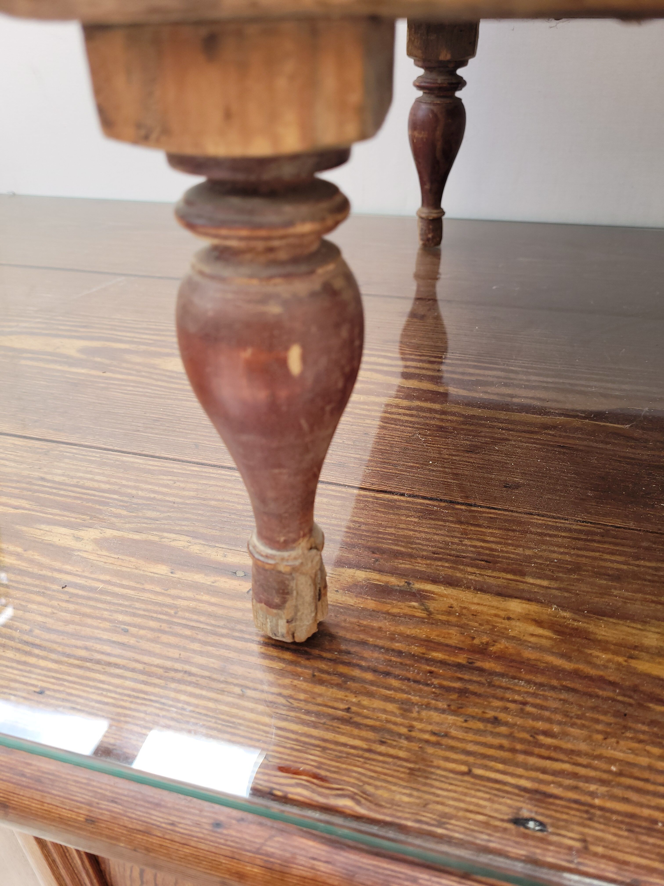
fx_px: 665
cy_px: 443
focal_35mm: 26
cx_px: 332
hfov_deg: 53.1
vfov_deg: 67.3
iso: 40
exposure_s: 1/327
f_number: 1.8
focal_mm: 5.4
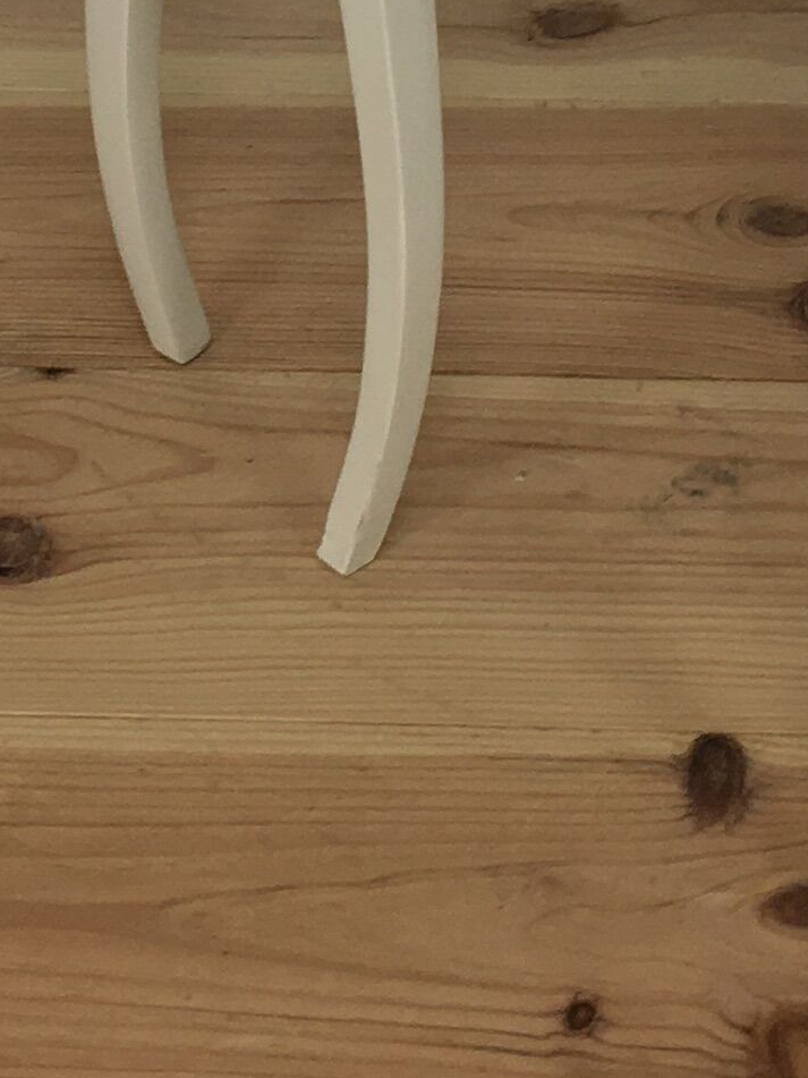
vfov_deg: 14.7
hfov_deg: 12.0
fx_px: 3829
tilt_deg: -21.4
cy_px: -629
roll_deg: -0.1
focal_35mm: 123
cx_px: 228
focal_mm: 4.15
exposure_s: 1/33
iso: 32
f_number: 2.2
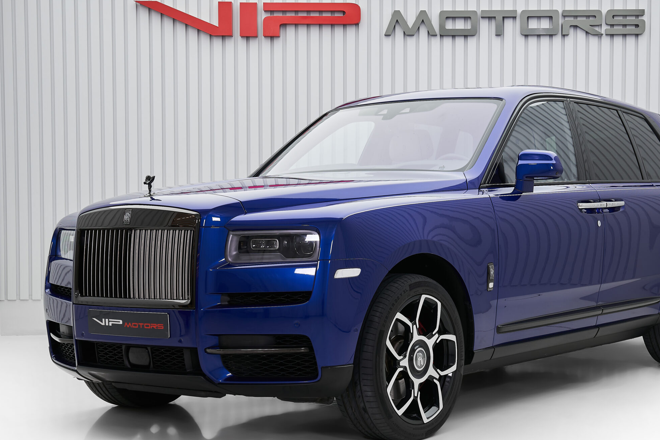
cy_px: 237
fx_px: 1100
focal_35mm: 60
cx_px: 386
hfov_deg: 33.3
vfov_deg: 22.6
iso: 125
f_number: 9
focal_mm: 46
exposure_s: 1/20
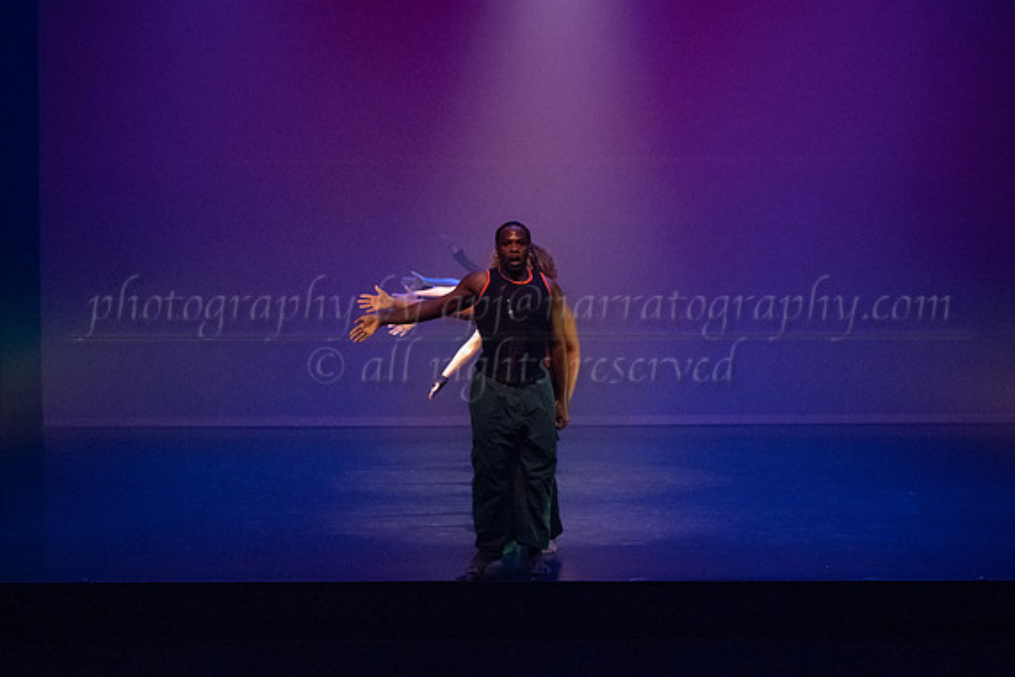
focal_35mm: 77
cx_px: 531
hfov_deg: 26.3
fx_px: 2171
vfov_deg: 17.7
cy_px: 388
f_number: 3.5
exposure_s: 1/400
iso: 4000
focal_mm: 57
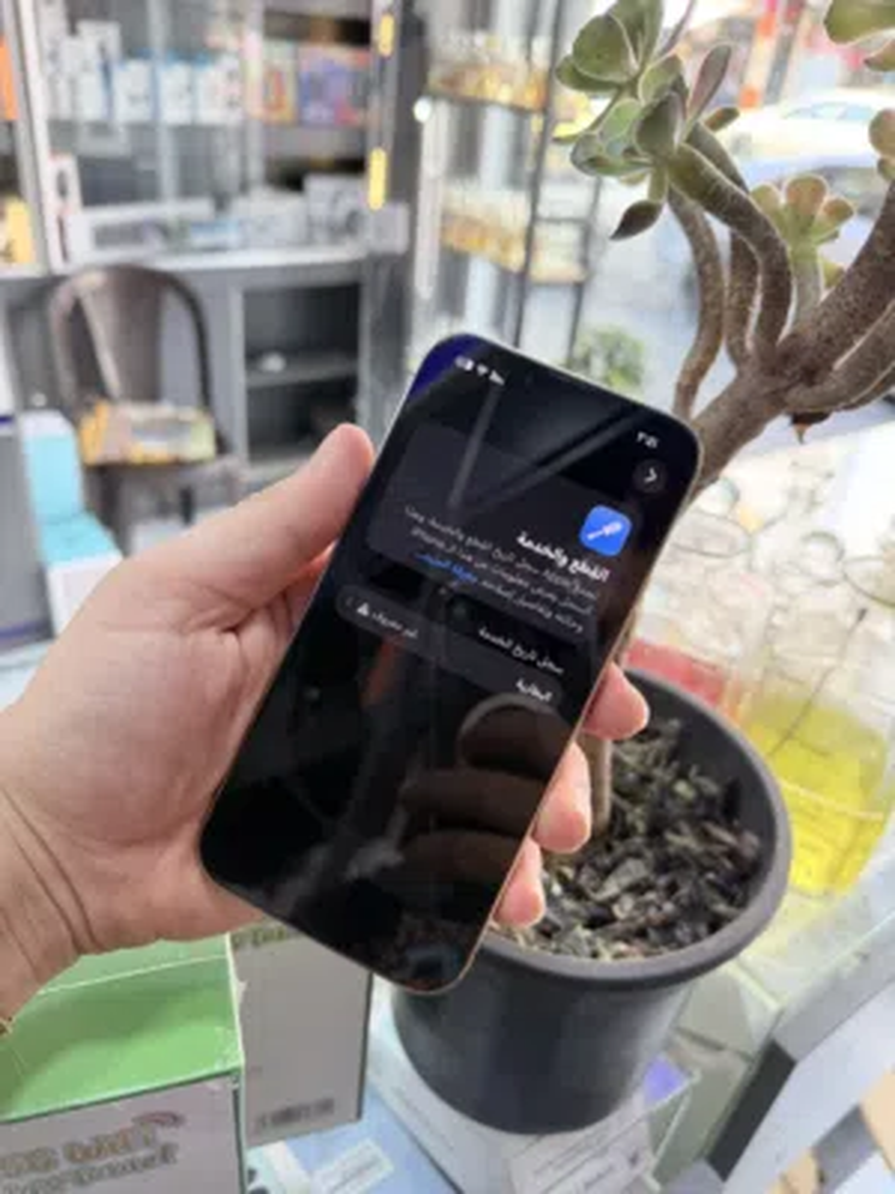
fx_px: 827
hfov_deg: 56.8
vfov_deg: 71.6
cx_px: 448
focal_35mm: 24
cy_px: 597
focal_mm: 6.76
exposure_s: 1/100
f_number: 1.78
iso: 100
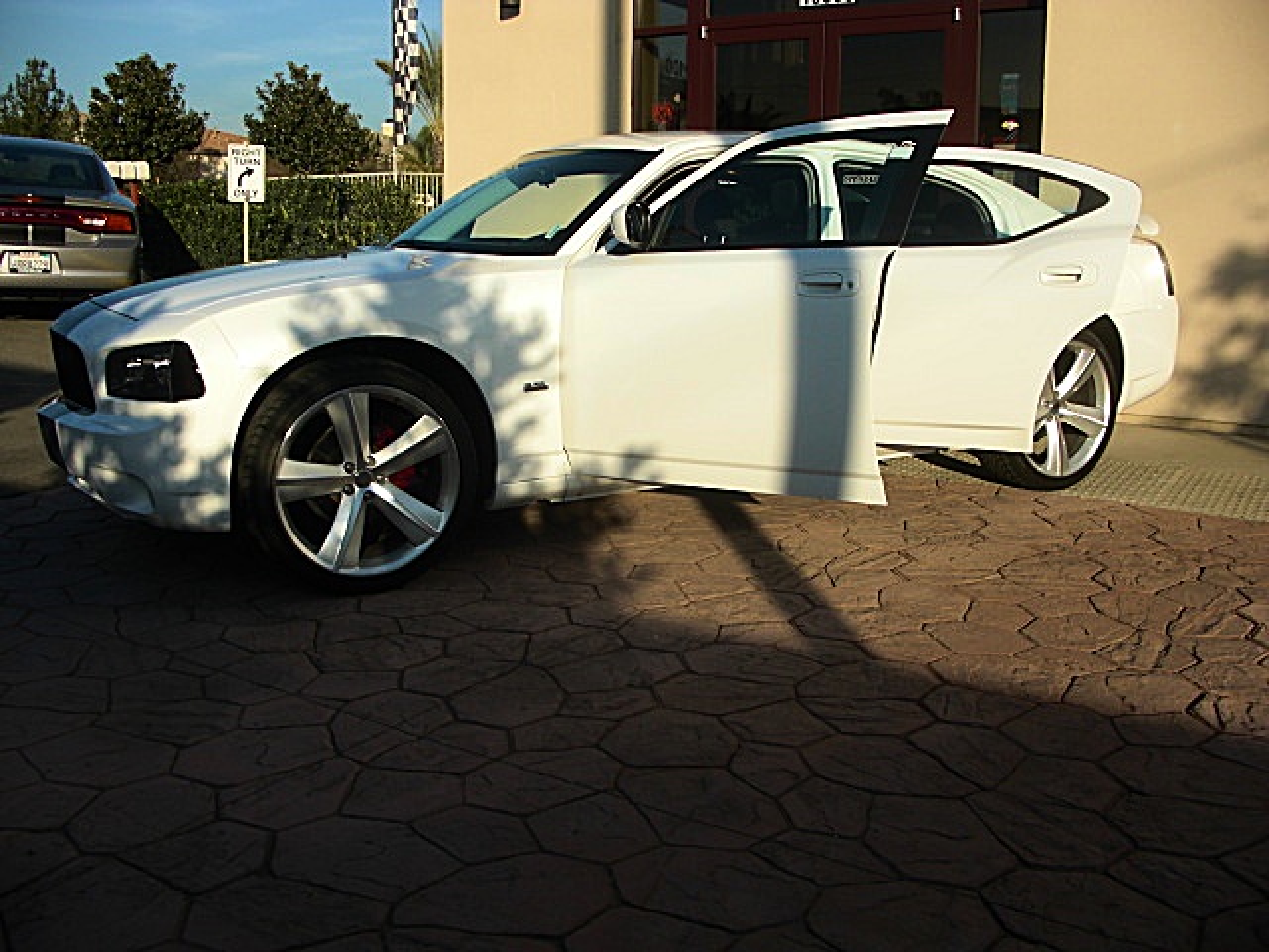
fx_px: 1320
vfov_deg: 39.7
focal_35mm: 36
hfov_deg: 51.4
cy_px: 476
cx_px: 634
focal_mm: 6.3
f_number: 7.9
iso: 50
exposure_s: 1/125
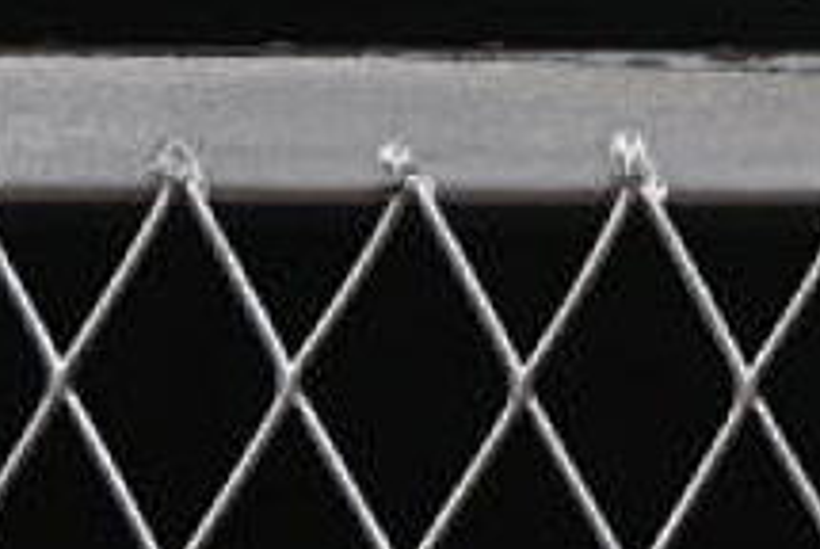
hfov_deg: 5.3
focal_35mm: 376
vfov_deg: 3.6
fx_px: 8576
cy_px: -801
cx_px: 1861
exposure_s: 1/80
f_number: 8
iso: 160
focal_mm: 50
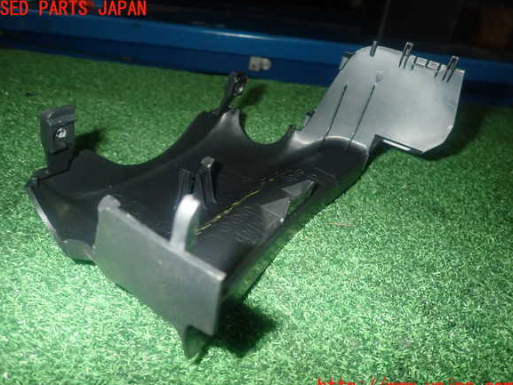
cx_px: 252
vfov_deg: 53.1
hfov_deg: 67.3
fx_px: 385
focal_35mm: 26
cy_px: 198
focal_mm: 4.5
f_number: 5.6
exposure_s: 1/30
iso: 500
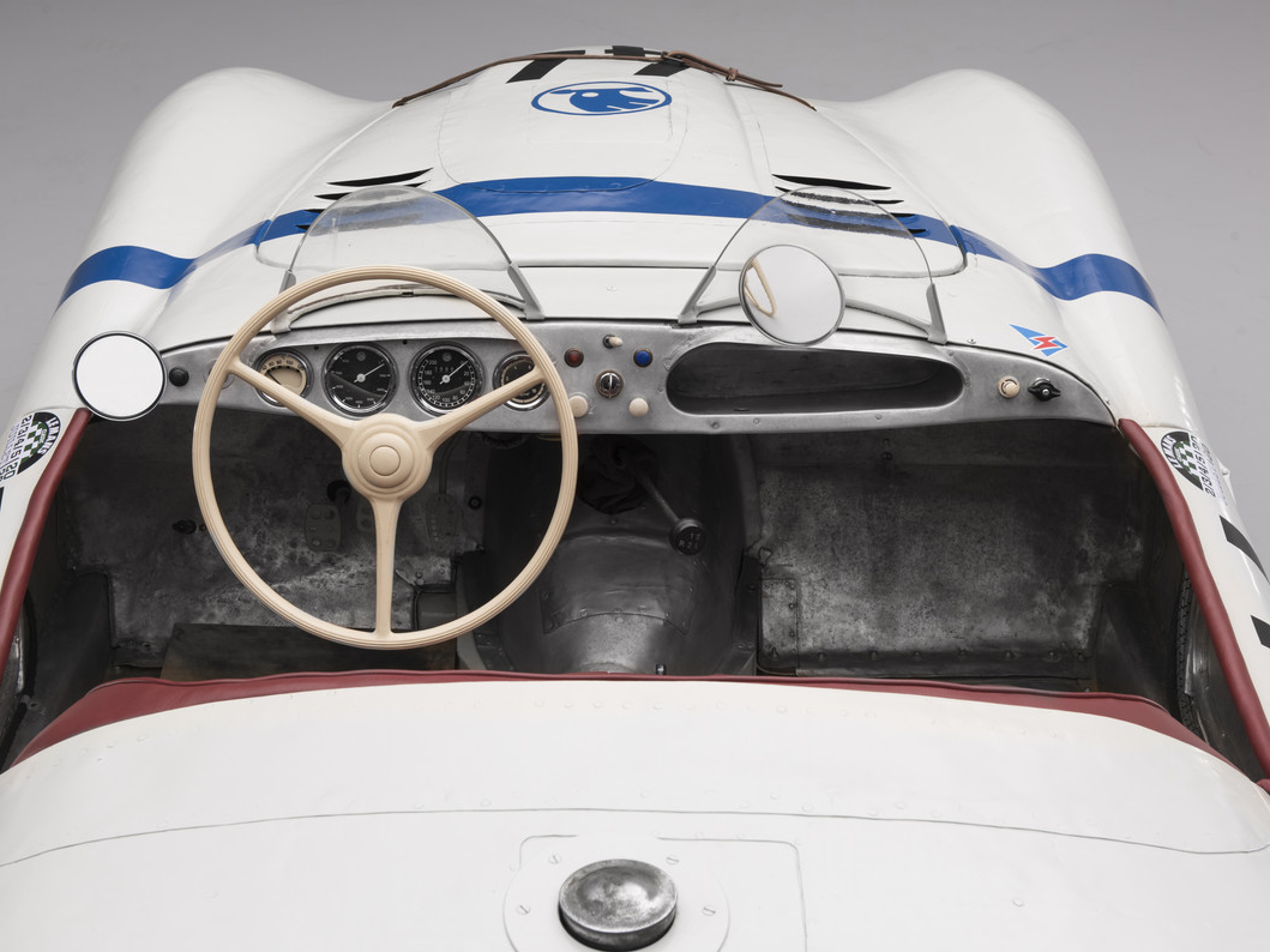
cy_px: 477
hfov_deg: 31.7
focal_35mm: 61
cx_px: 606
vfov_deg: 24.0
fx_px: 2238
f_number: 10
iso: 100
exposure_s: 1/3
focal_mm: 56
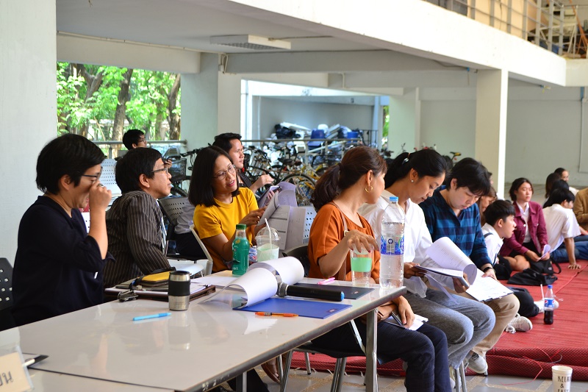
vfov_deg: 25.7
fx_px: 857
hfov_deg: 37.9
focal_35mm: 52
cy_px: 196
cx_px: 294
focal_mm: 35
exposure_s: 1/50
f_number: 5
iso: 400
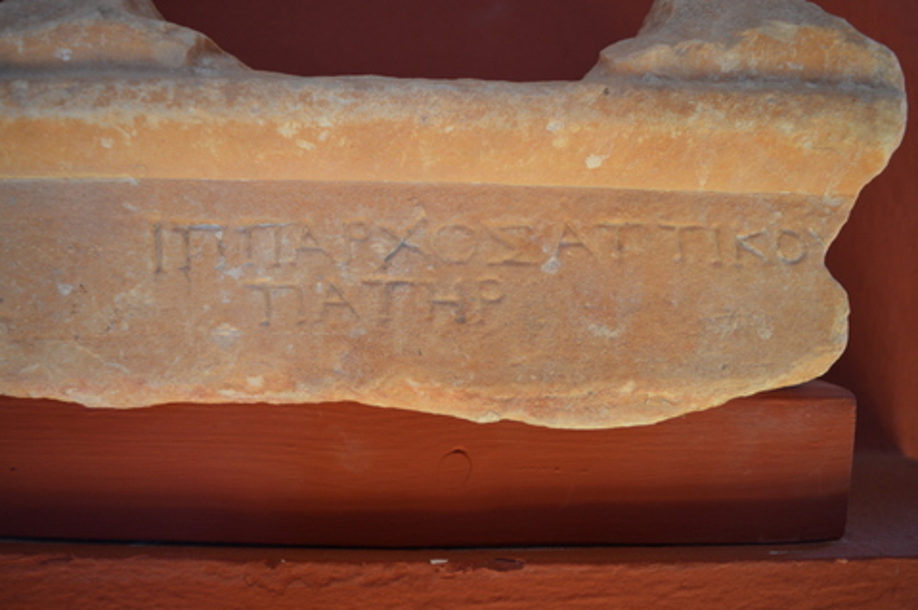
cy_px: 305
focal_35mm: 30
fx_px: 764
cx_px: 459
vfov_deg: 43.5
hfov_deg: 62.0
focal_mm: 20
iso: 400
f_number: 4.5
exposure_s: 1/80
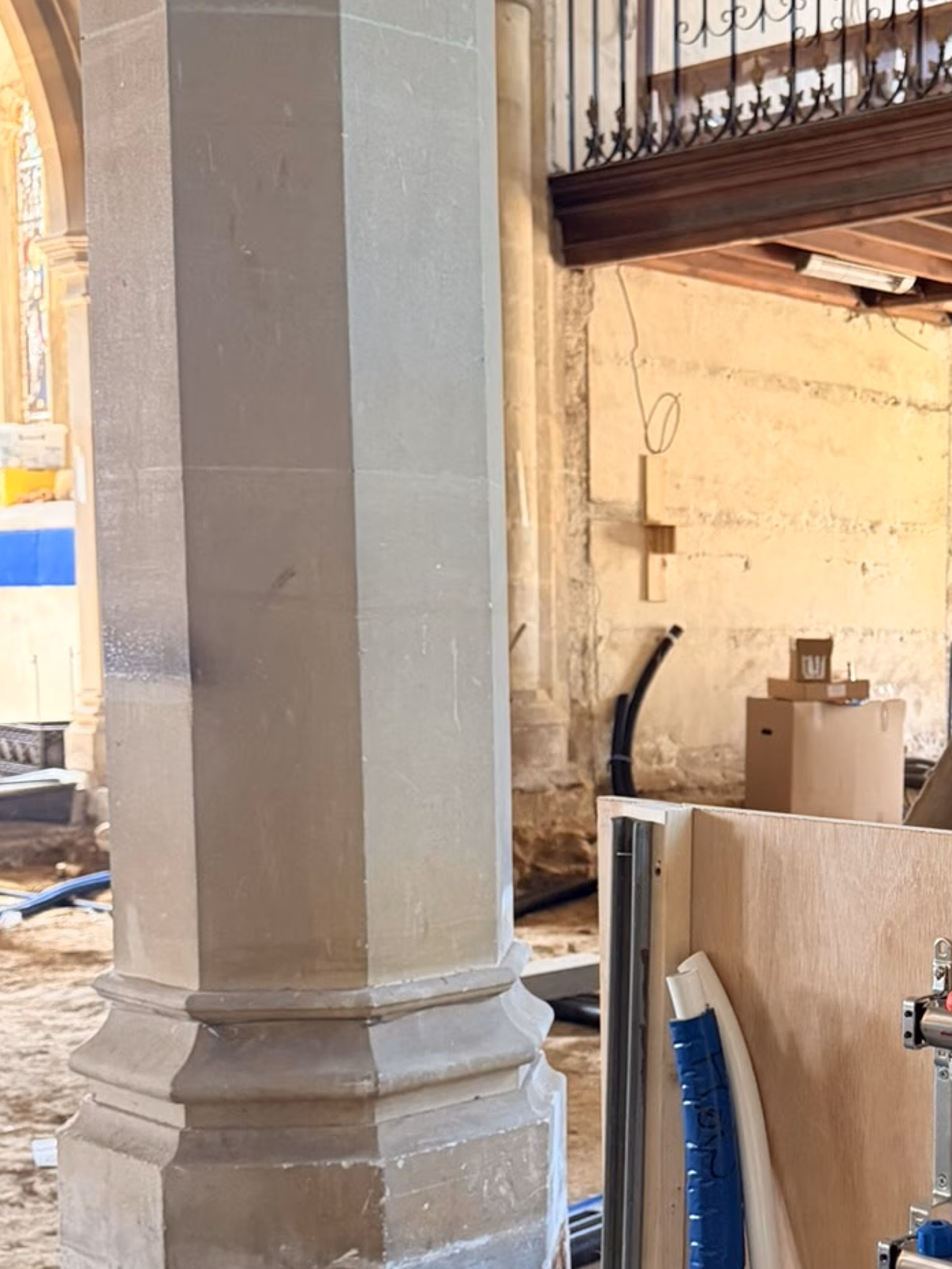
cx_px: 905
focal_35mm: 53
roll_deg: -0.1
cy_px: 808
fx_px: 1942
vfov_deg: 35.9
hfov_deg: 26.4
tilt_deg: -5.6
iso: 640
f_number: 1.78
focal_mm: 6.76
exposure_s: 1/60
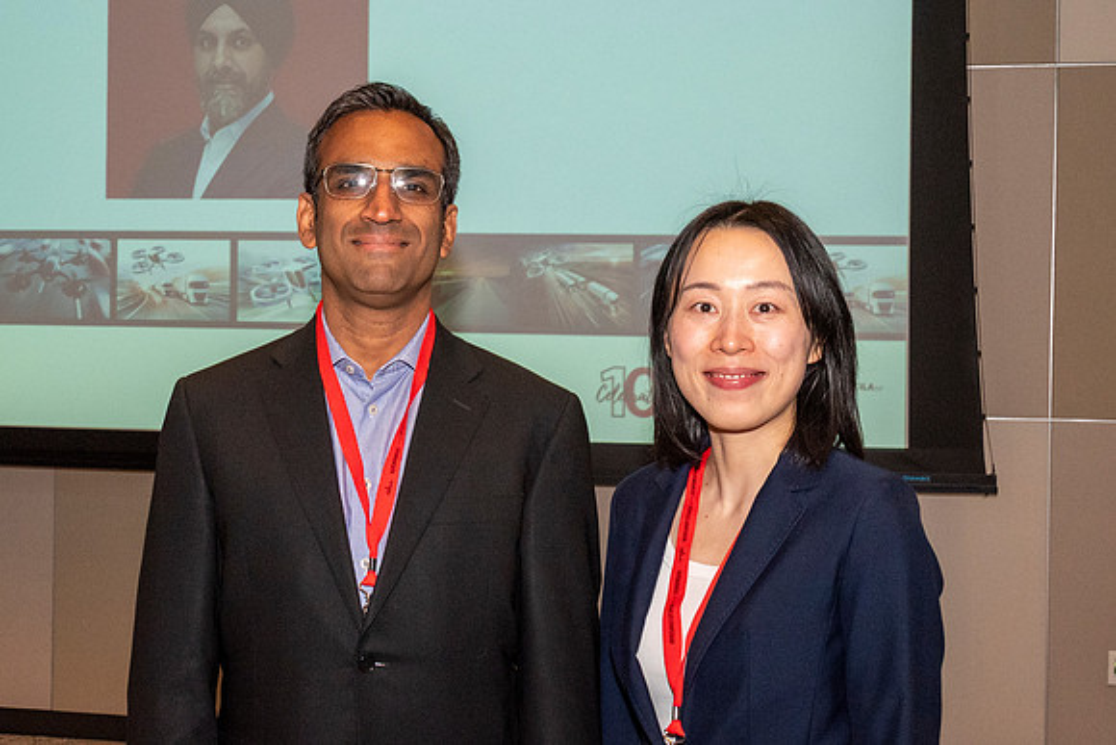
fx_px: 1739
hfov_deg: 35.5
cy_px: 355
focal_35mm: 56
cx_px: 464
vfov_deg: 24.2
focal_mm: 32
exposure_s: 1/125
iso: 2000
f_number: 11
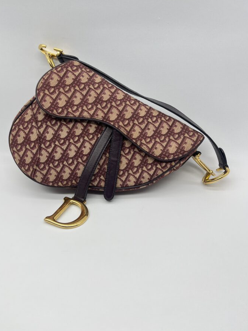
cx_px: 106
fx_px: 286
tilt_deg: -25.8
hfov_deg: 46.7
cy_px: 144
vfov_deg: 59.7
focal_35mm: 30
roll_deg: +2.1
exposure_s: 1/117
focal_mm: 5.7
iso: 32
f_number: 1.5
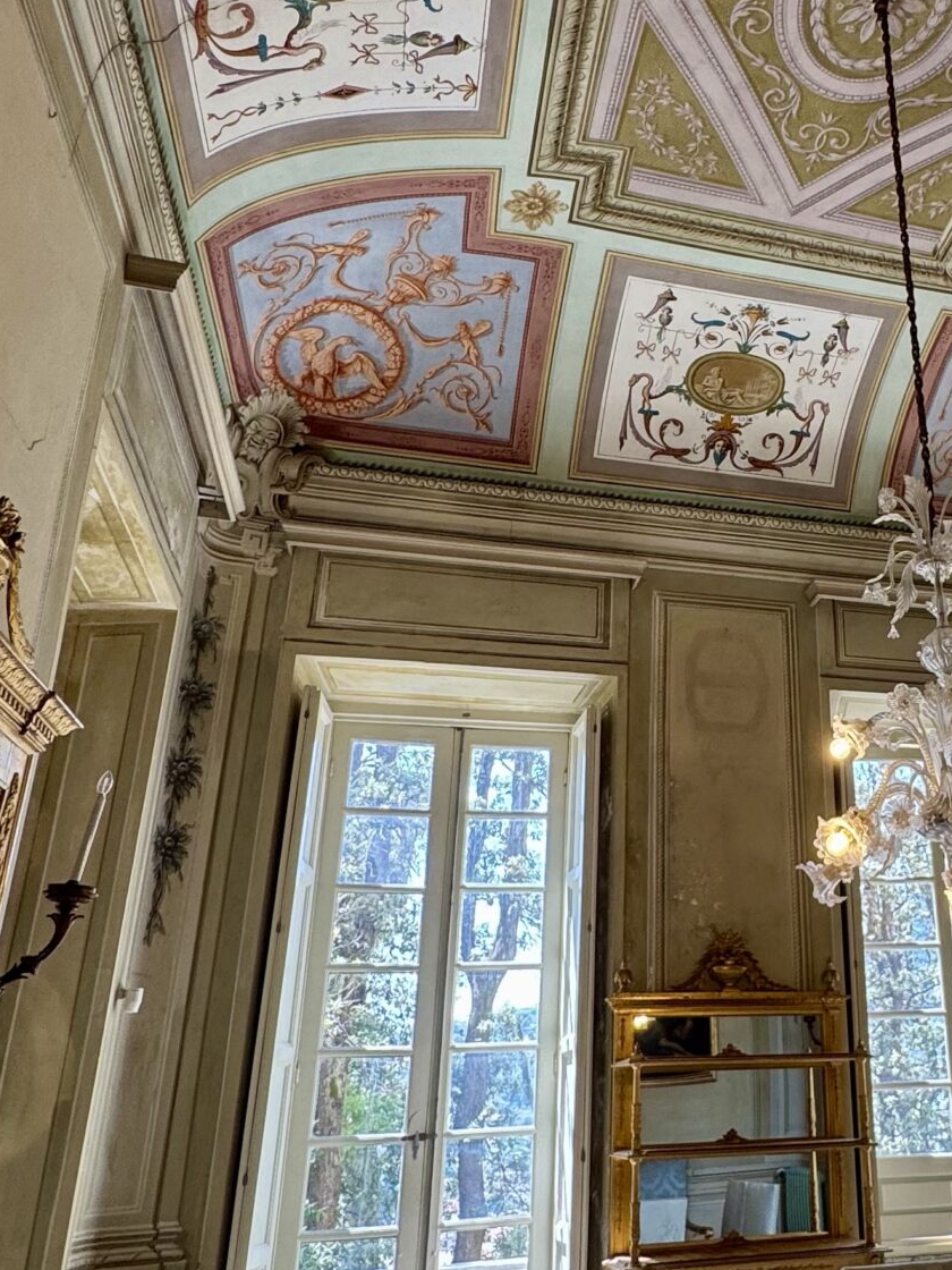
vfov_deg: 56.8
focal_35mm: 32
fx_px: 1173
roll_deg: +1.5
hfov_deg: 41.6
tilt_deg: +23.1
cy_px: 641
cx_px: 801
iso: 64
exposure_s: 1/100
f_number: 2.2
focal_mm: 2.22
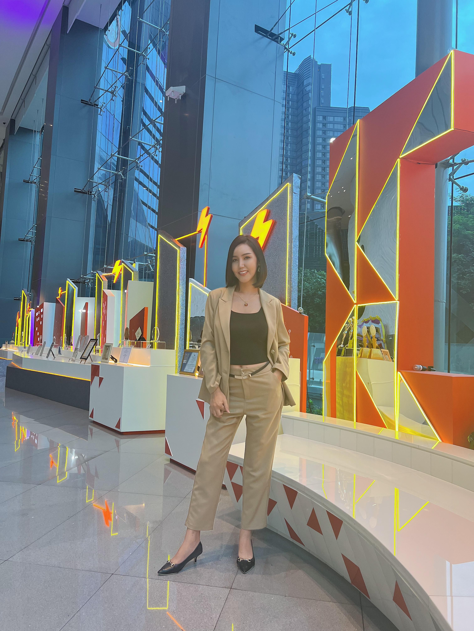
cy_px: 316
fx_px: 475
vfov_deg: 67.3
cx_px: 237
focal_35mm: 26
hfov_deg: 53.1
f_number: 1.5
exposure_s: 1/100
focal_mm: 5.7
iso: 100
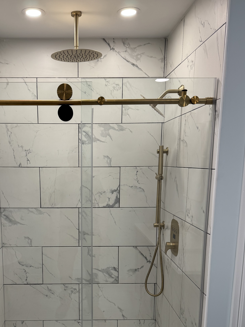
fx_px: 330
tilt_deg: -10.5
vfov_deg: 51.4
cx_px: 81
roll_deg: +0.6
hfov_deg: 40.2
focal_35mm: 35
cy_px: 225
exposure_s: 1/120
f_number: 1.78
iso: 64
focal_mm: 6.76
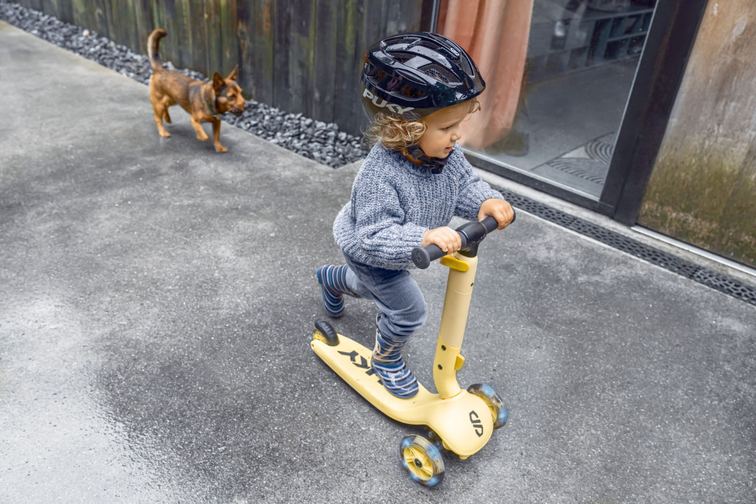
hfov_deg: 63.7
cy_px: 252
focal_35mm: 29
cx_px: 378
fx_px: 609
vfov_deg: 45.0
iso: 320
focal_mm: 29
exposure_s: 1/500
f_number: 4.5
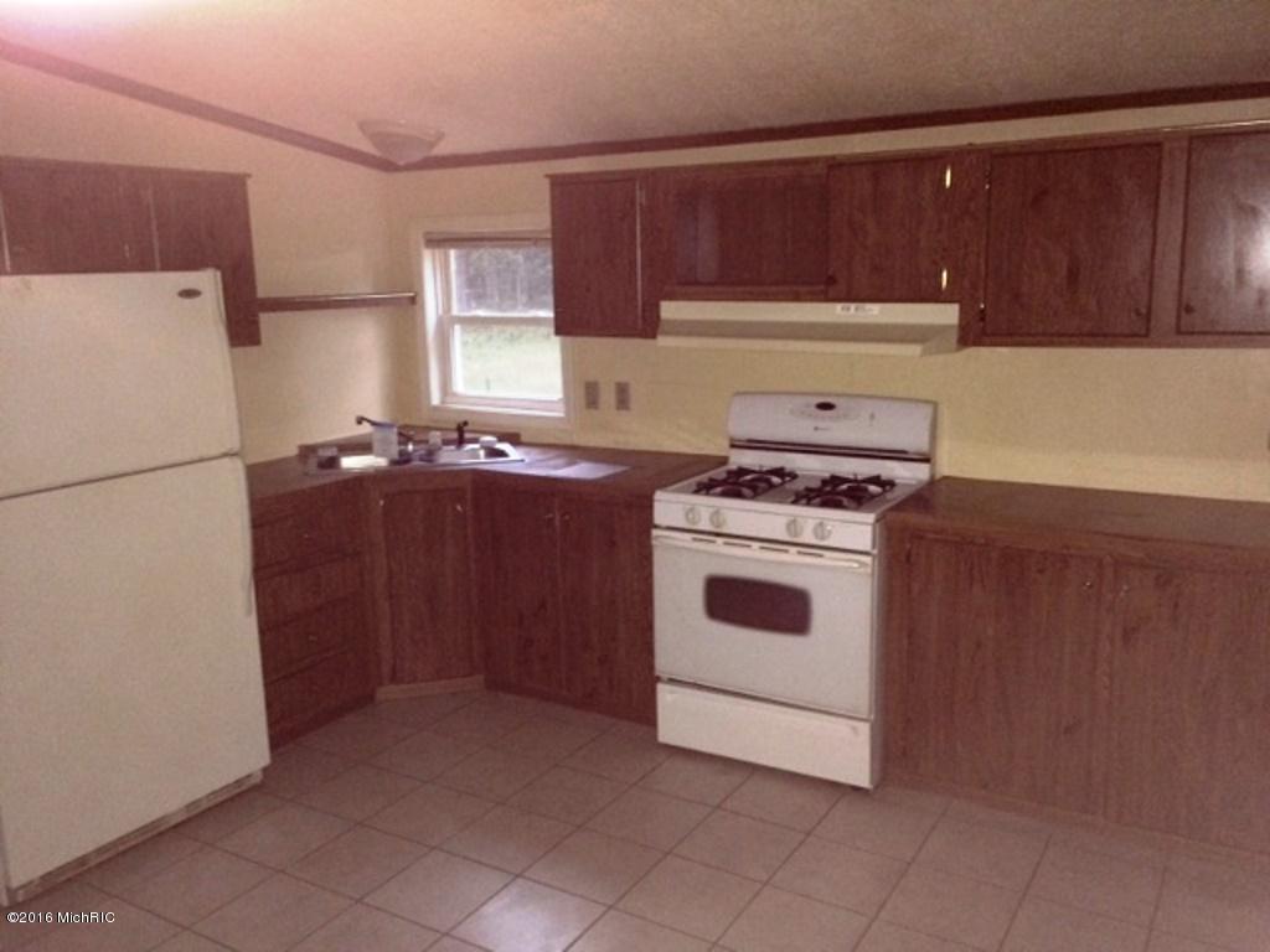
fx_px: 1064
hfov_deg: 61.7
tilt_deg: -11.9
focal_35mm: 29
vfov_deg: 48.2
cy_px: 476
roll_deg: +2.9
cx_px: 635
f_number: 2.2
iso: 250
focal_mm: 4.15
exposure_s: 1/16
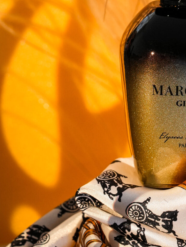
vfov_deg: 5.3
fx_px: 2685
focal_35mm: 375
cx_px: 191
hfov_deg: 4.0
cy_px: 46
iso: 2000
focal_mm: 146
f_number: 9
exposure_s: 1/100
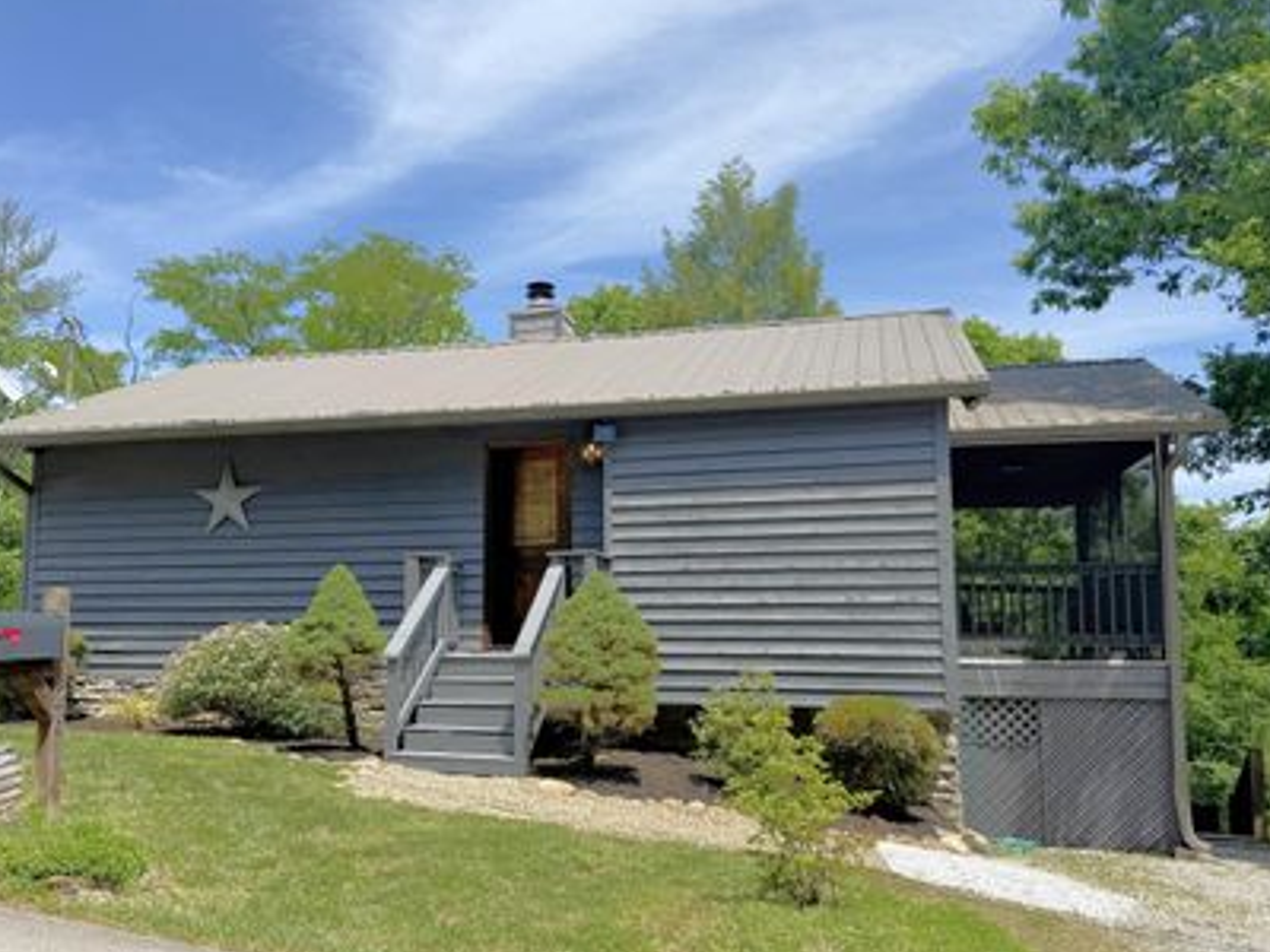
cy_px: 506
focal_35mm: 30
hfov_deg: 59.8
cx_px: 572
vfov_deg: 46.8
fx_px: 1101
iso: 80
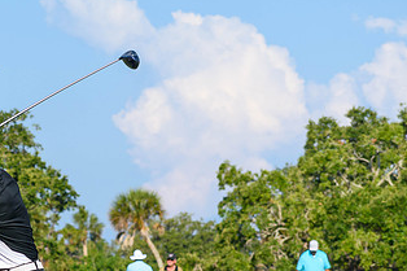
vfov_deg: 4.7
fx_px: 3288
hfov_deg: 7.1
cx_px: 60
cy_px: 243
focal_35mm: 291
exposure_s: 1/800
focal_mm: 105
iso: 200
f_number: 7.1
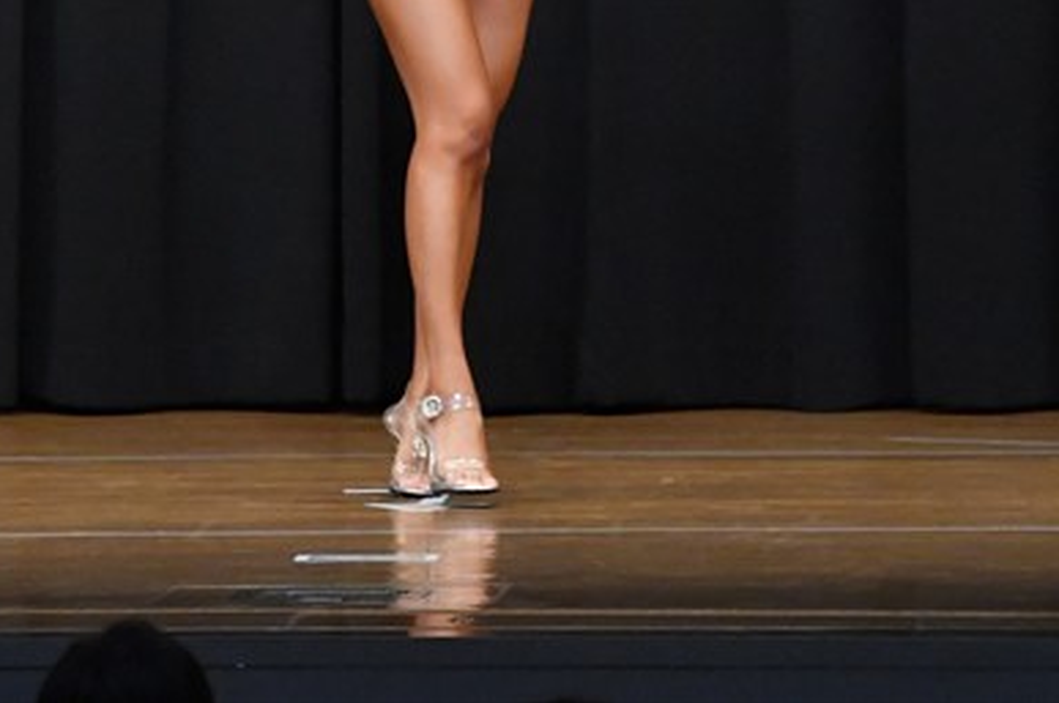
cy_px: 0
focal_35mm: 451
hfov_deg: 4.6
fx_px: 13250
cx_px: 330
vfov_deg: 3.0
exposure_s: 1/400
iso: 8000
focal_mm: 150
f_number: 5.6
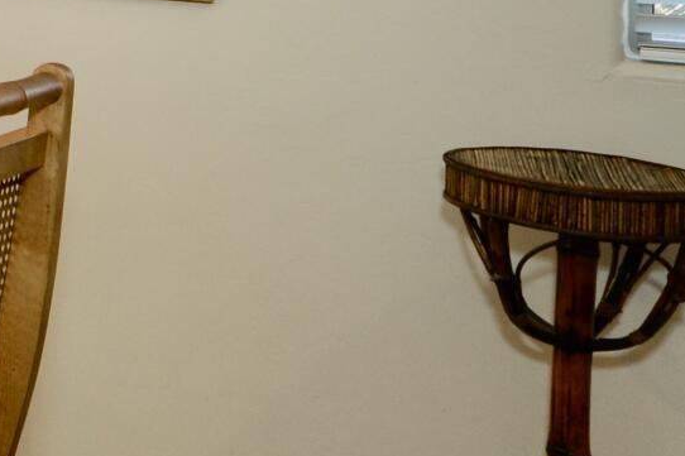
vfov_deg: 15.7
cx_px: -747
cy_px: -131
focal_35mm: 83
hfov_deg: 16.9
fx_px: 1579
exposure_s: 1/60
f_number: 7.1
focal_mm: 15
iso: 800
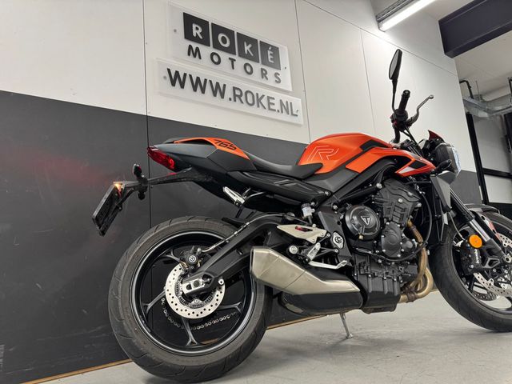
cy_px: 192
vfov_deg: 56.8
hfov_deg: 71.6
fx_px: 355
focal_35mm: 24
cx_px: 256
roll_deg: +4.7
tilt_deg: +11.1
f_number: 1.78
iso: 200
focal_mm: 6.76
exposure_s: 1/100
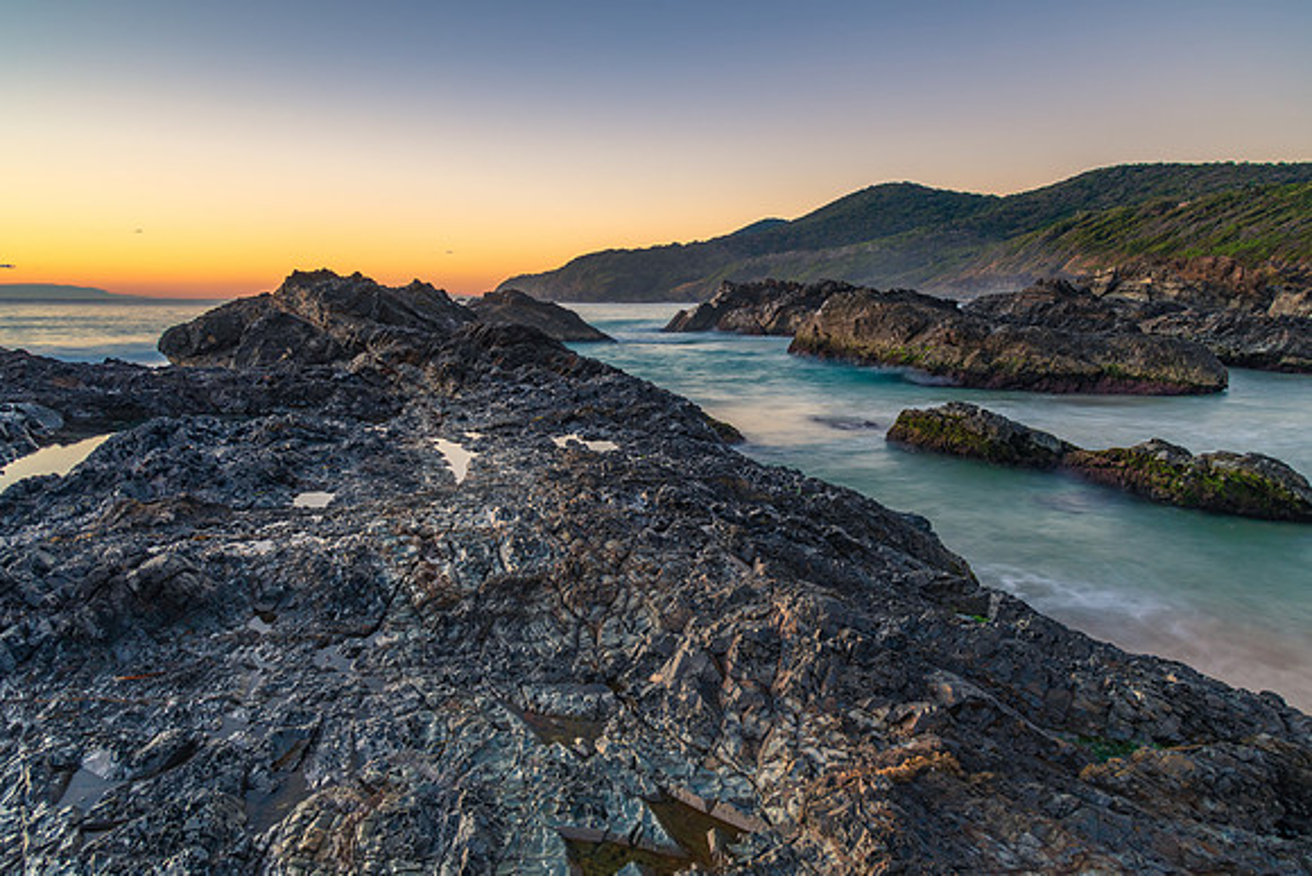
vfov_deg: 51.9
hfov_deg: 72.2
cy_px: 438
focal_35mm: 25
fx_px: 899
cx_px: 647
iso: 200
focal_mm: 24
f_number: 9
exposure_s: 2
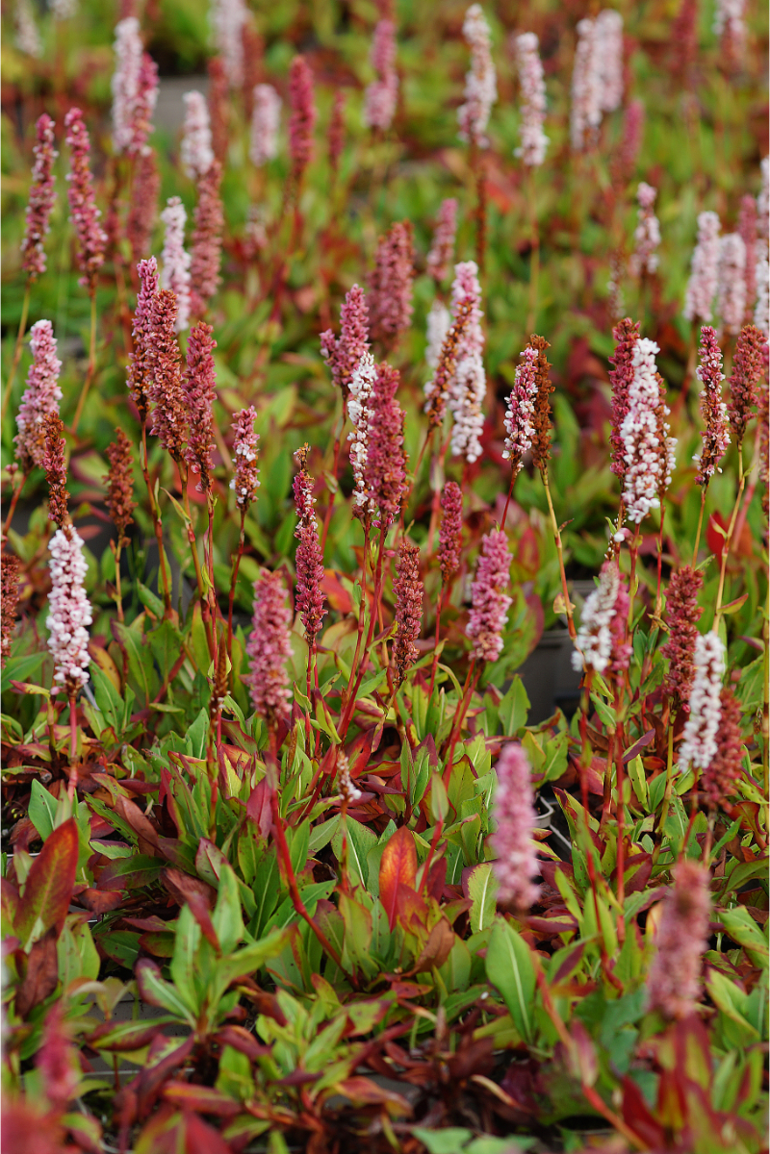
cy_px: 577
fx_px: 4812
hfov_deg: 9.1
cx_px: 385
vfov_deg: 13.7
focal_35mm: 150
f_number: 5
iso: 100
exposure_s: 1/200
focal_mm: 100
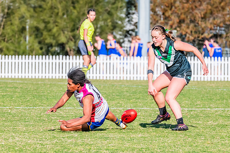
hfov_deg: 3.8
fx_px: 3502
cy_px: 73
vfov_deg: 2.5
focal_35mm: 548
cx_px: 121
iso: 800
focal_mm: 330
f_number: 10
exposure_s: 1/1600
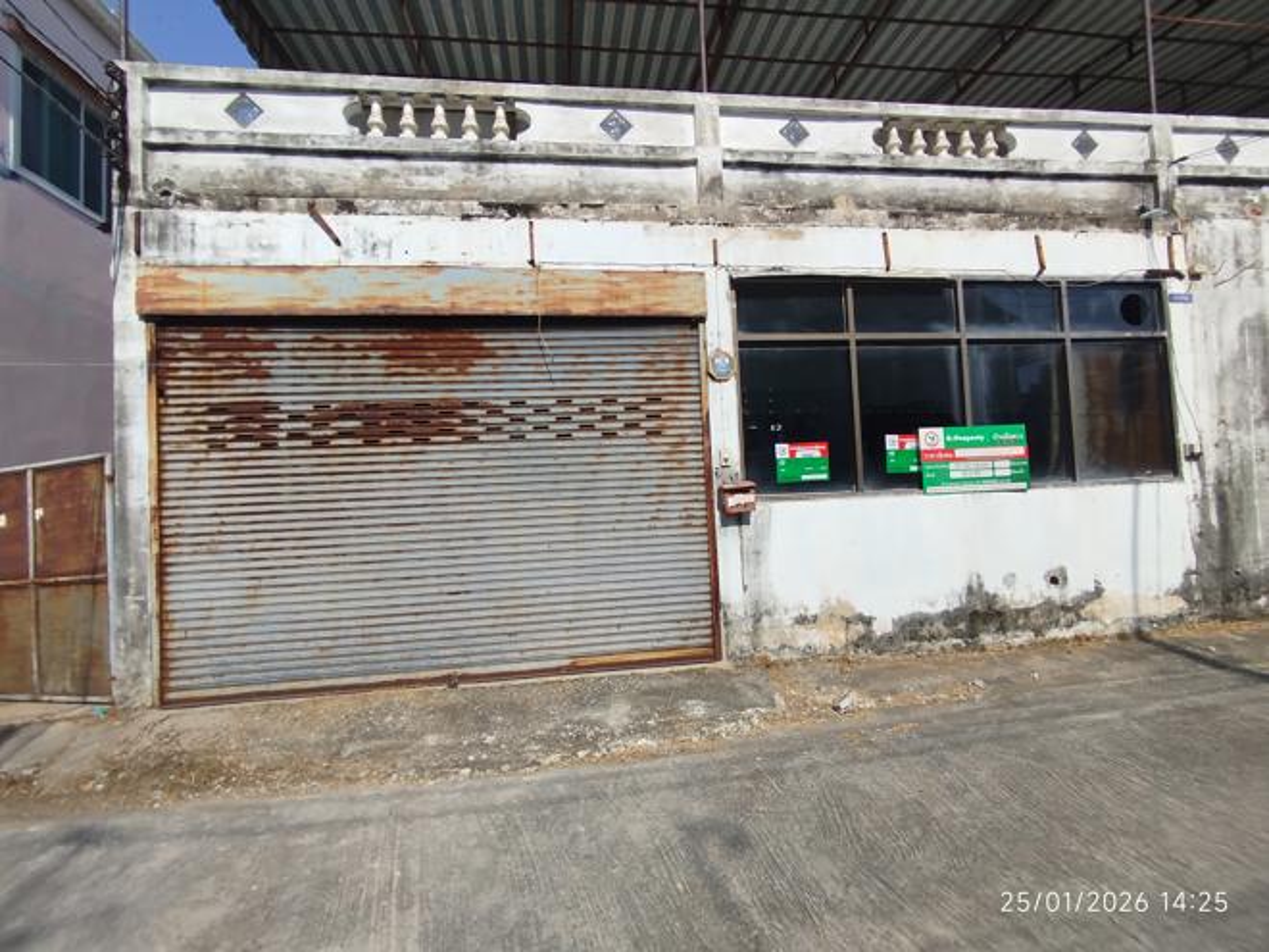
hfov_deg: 98.2
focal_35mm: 15
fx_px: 550
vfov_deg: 81.7
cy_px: 476
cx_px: 634
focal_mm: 1.65
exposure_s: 1/1883
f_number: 2.2
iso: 50
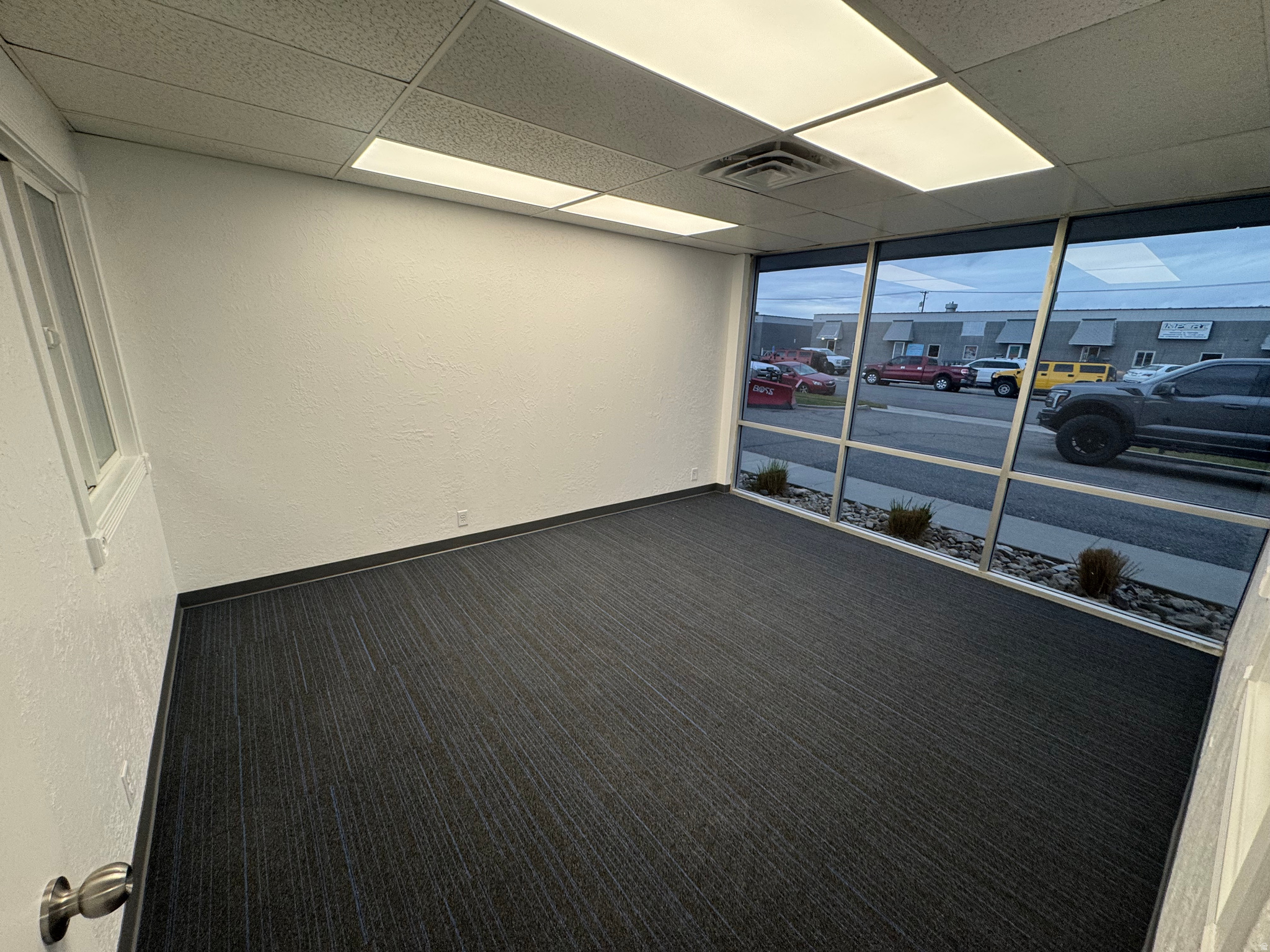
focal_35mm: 14
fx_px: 514
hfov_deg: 102.1
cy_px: 476
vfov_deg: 85.7
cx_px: 635
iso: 100
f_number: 2.2
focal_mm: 2.22
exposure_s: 1/120
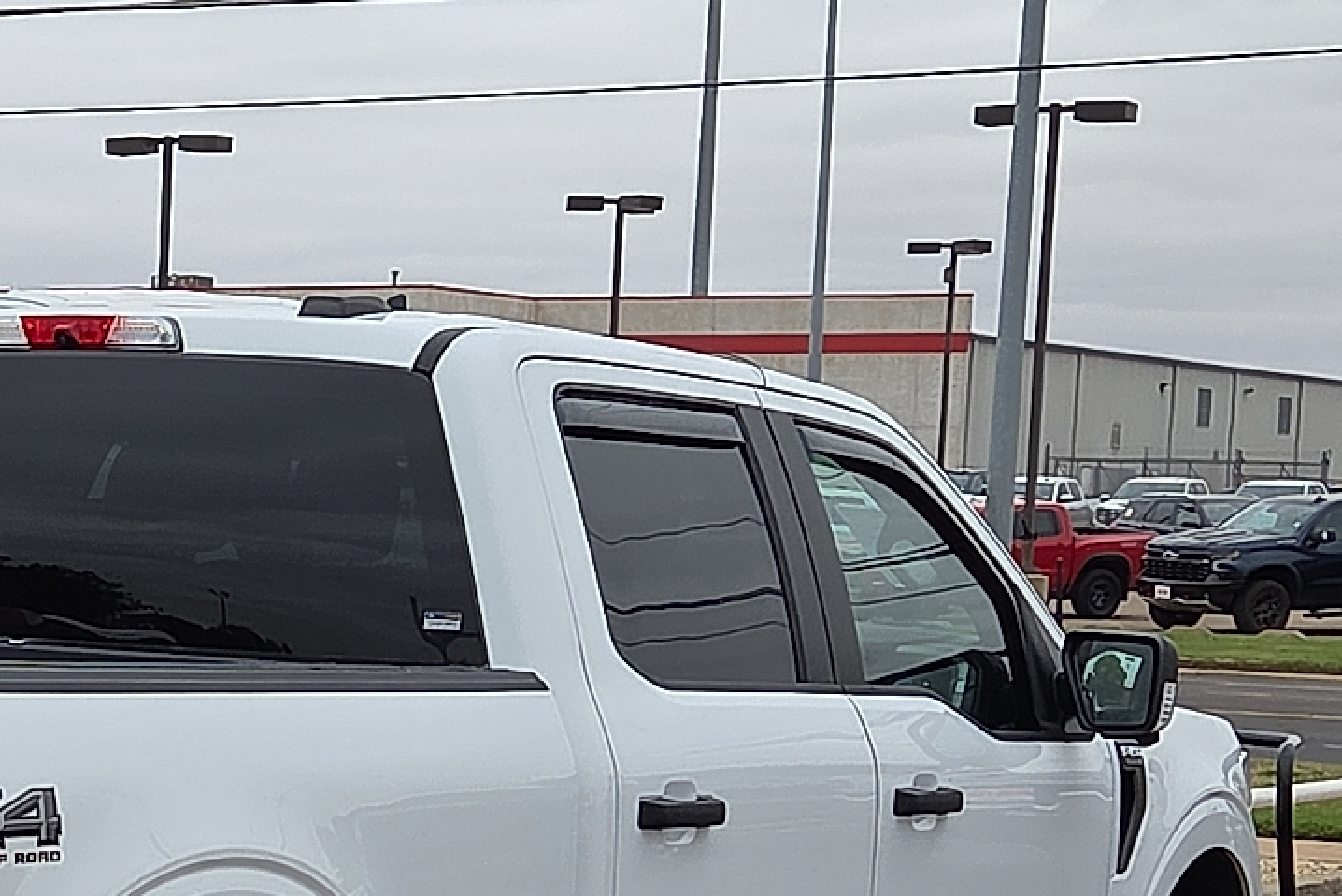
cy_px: 907
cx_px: -97
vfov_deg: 13.2
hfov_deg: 19.3
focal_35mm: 102
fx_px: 3803
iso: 76
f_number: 1.8
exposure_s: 1/2000
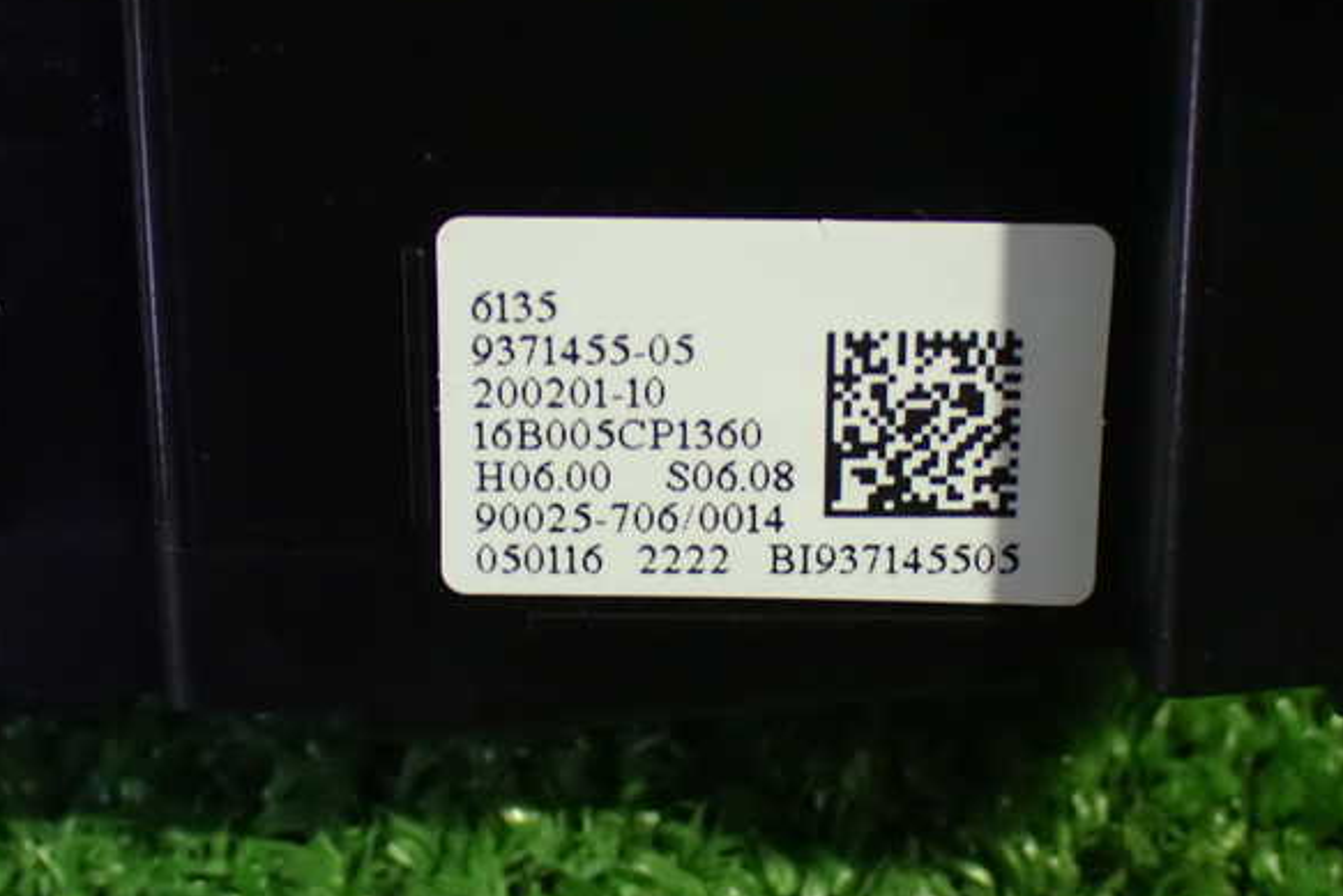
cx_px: 680
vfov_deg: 18.0
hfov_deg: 26.6
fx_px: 2836
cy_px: 447
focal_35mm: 76
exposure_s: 1/30
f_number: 3.9
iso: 1600
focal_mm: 12.73
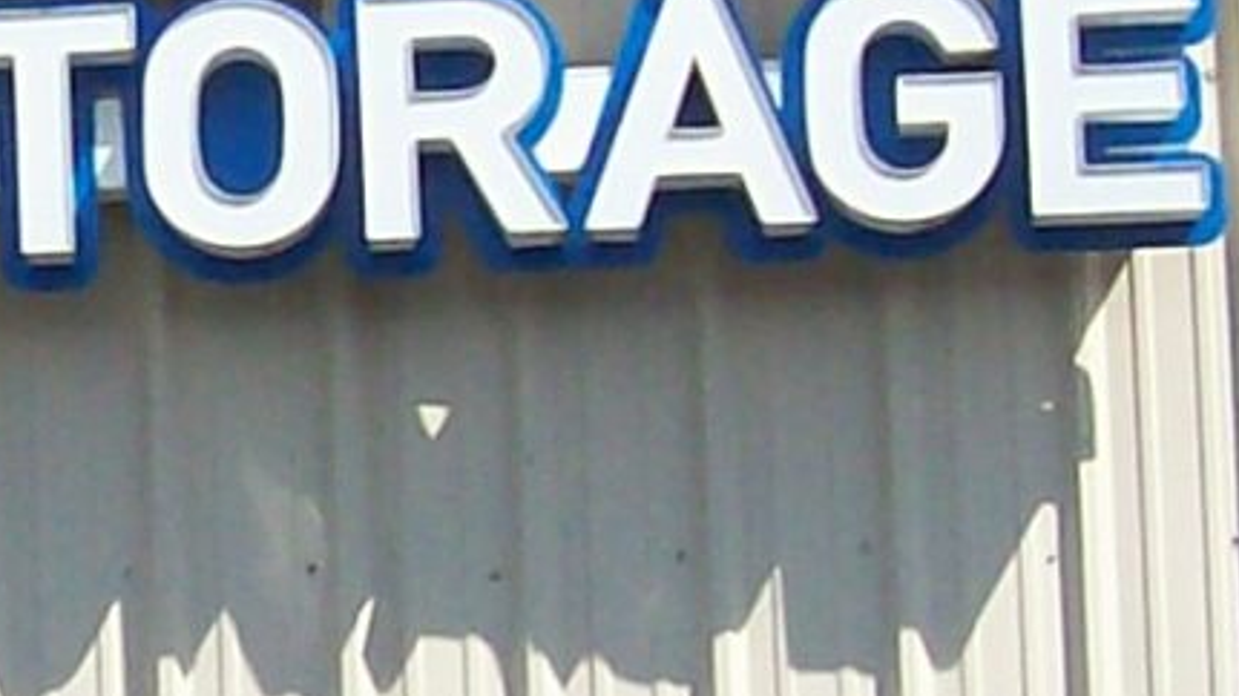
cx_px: -684
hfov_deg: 9.0
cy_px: 759
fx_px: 7652
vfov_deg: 5.2
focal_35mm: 233
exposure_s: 1/603
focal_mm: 6
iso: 80
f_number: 4.8
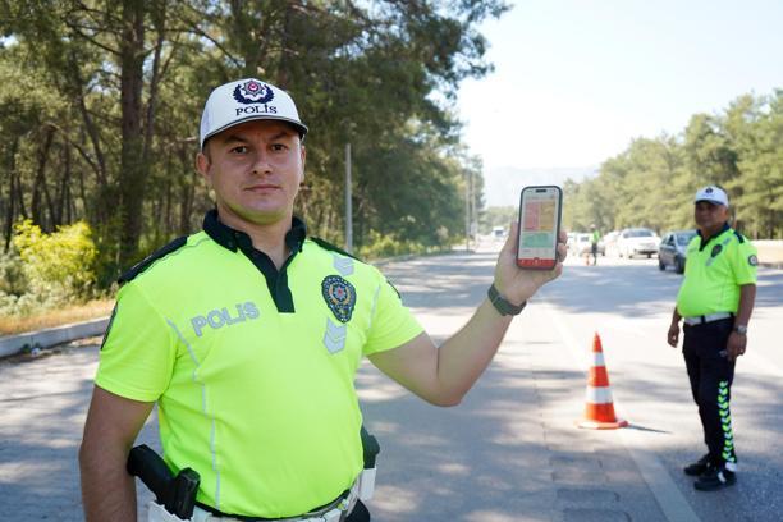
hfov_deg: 58.7
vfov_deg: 41.1
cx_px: 392
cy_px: 261
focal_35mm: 32
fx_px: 696
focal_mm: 32
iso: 400
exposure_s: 1/400
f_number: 5.6
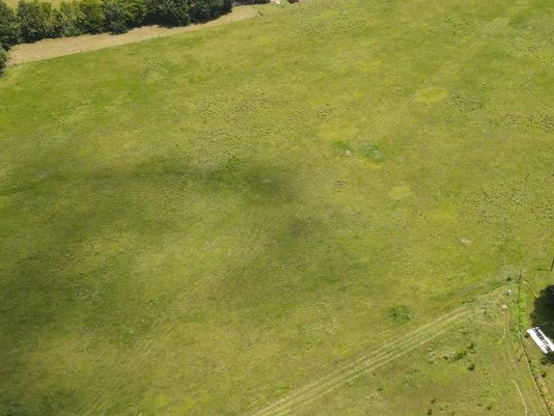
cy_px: 289
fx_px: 737
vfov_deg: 31.2
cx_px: 345
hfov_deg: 40.9
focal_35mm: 46
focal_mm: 4.5
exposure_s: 1/400
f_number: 2.8
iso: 100
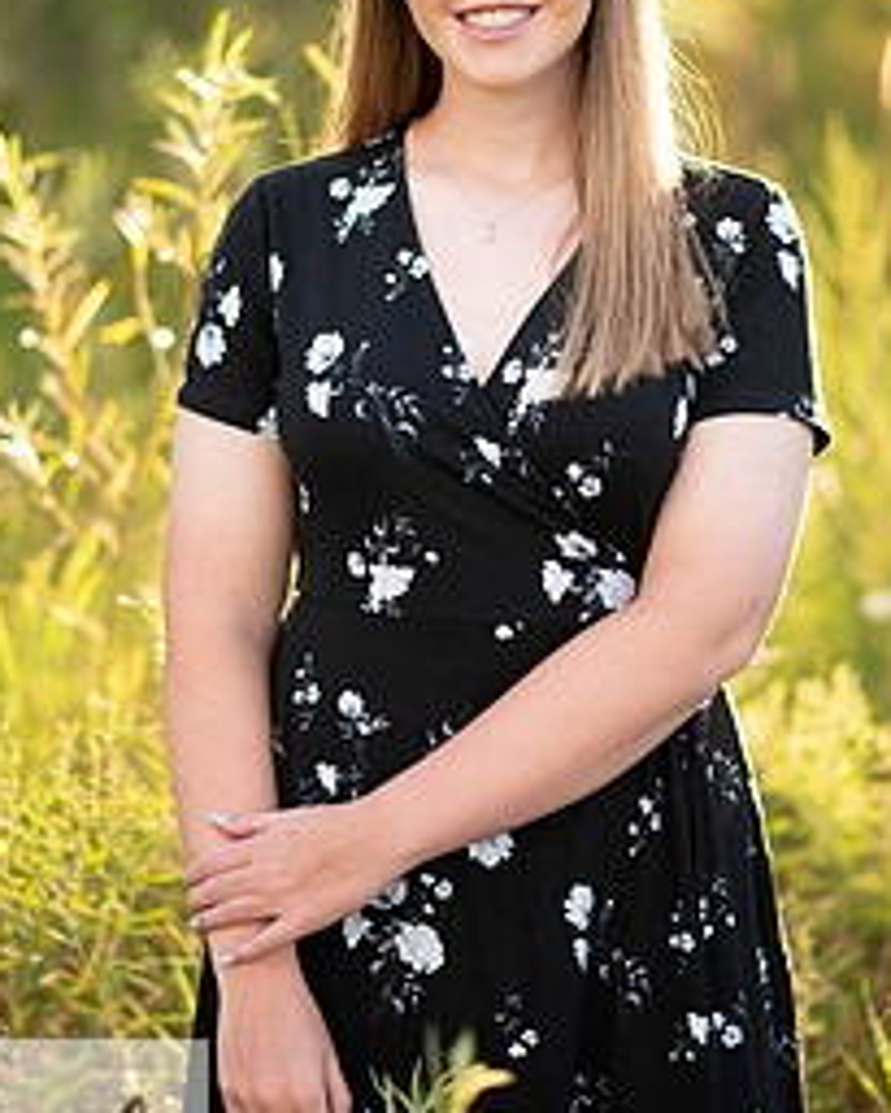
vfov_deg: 13.7
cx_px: 487
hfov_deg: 11.0
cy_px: 426
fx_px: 4612
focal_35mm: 140
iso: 125
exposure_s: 1/400
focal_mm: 85
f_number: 1.8
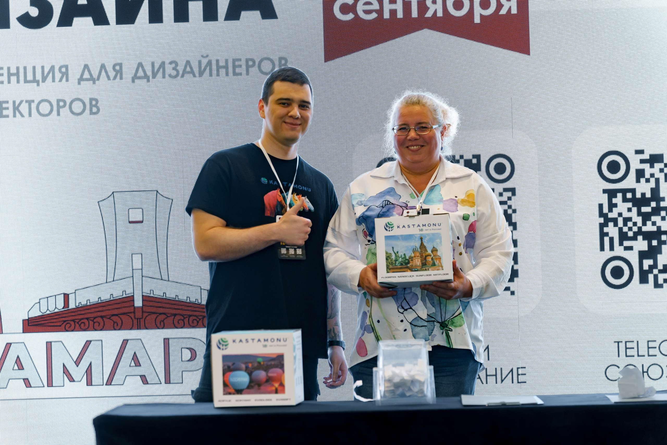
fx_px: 1890
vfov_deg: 13.4
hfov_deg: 20.0
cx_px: 334
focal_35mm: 102
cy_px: 222
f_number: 4
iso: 1000
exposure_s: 1/125
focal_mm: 102
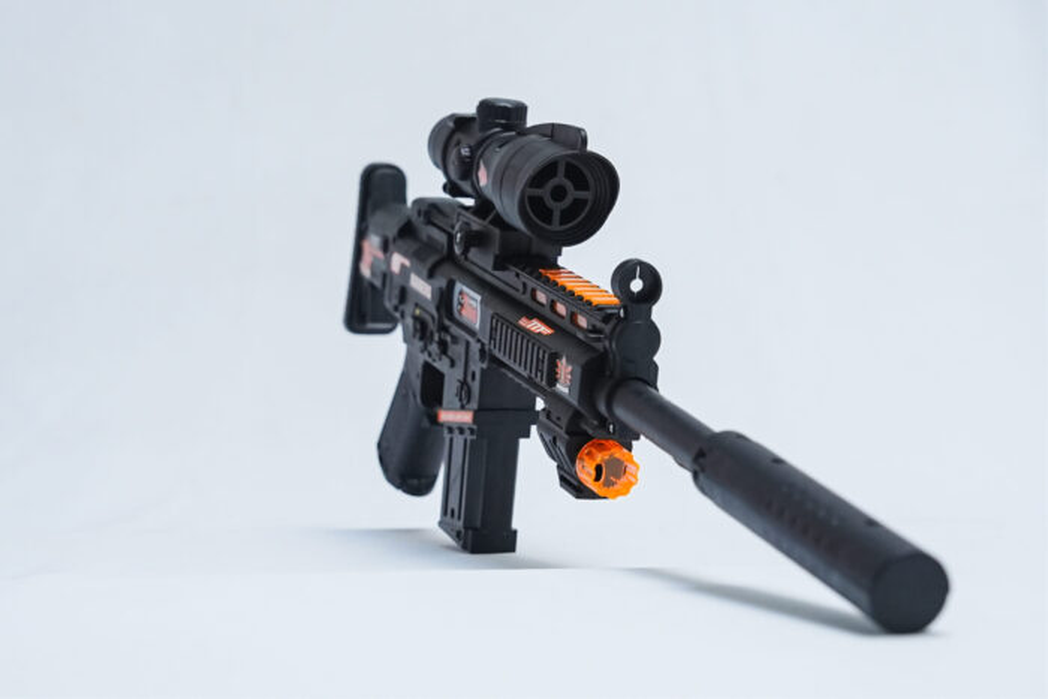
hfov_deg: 23.1
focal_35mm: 88
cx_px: 524
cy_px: 350
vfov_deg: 15.5
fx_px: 2562
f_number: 5
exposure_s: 1/640
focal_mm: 59
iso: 3200
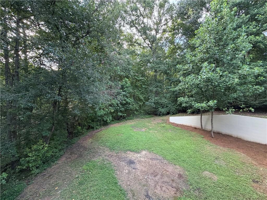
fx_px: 108
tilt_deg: -2.1
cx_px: 134
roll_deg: -0.6
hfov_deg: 102.1
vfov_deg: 85.7
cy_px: 100
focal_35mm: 14
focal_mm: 2.22
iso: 320
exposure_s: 1/121
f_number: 2.2
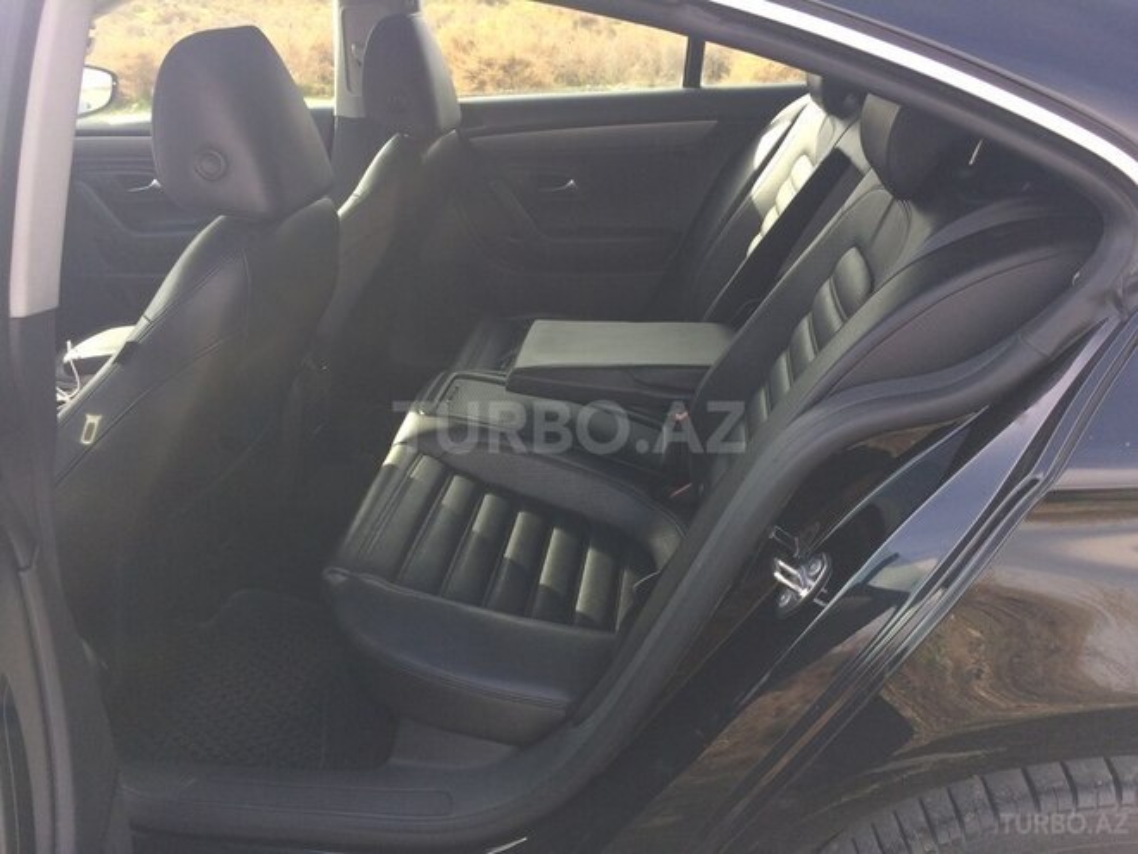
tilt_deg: -28.9
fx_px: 953
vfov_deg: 48.2
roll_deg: -0.2
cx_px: 569
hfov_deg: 61.7
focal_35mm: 29
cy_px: 427
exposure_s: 1/225
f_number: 2.2
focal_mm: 4.15
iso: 32
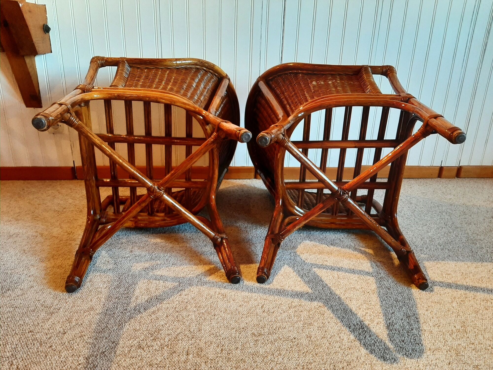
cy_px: 185
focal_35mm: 26
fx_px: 370
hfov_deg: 67.3
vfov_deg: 53.1
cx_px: 246
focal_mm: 3.93
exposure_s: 1/50
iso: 125
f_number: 1.7
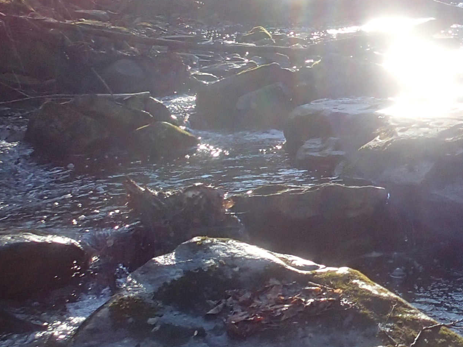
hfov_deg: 23.7
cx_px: 459
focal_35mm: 79
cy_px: 143
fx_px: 1057
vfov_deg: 18.6
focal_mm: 4.5
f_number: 2.8
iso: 200
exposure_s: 1/500
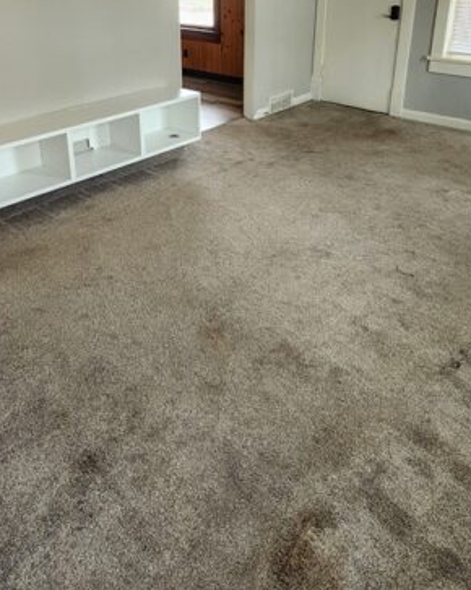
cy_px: 169
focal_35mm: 28
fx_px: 488
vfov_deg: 59.8
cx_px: 193
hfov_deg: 51.2
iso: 200
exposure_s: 1/60
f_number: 2.2
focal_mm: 2.2
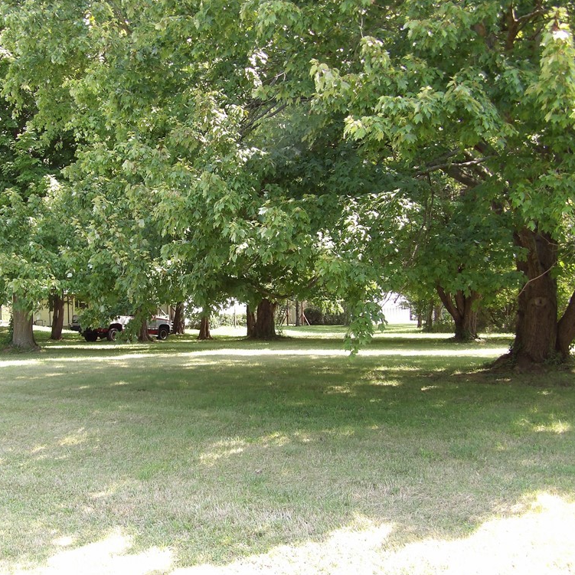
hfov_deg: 35.9
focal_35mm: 47
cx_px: 225
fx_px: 883
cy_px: 288
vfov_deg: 36.1
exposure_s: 1/84
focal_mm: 7
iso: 100
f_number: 3.7
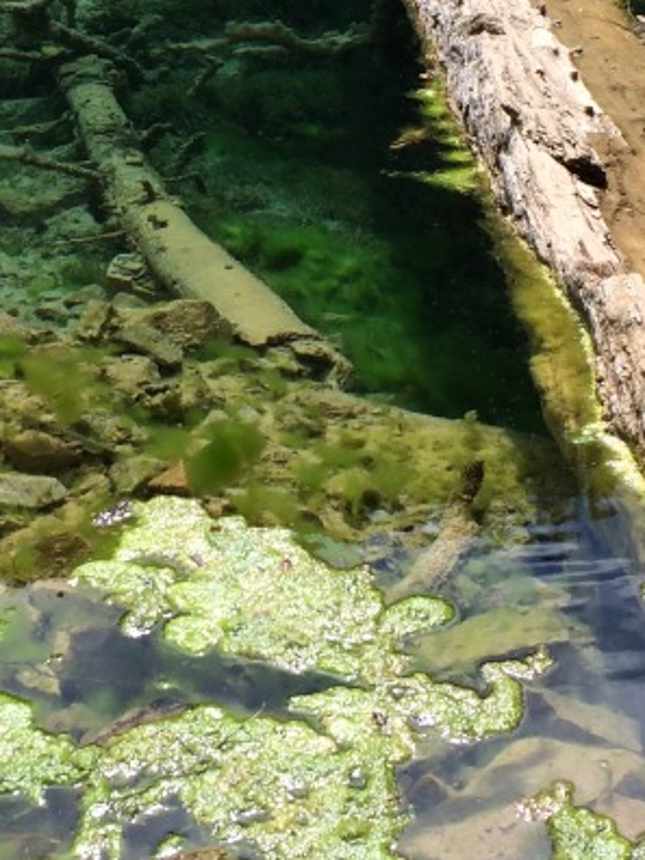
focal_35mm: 78
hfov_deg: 18.8
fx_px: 1938
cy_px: 280
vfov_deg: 24.9
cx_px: 172
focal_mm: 4.15
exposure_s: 1/1053
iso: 32
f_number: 2.2
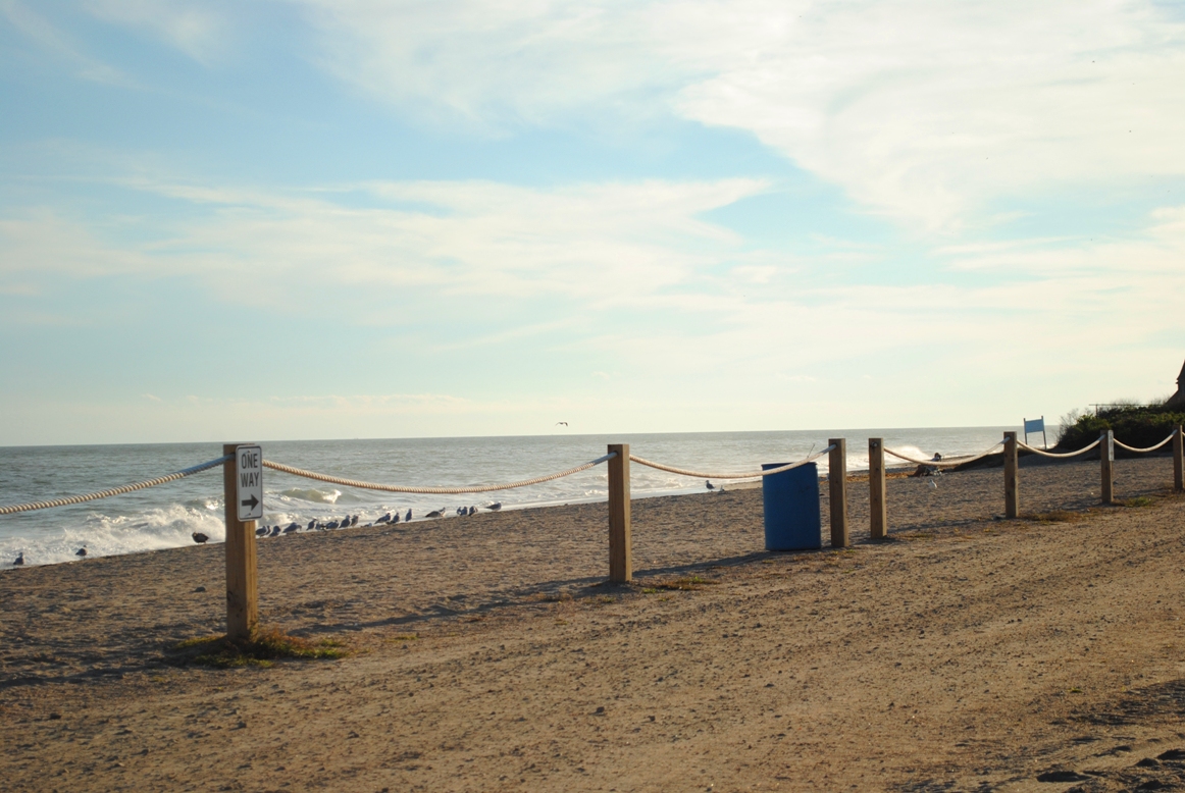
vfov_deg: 16.6
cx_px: 592
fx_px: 2719
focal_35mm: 82
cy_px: 396
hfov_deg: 24.6
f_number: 5.6
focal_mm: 55
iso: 200
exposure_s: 1/1000
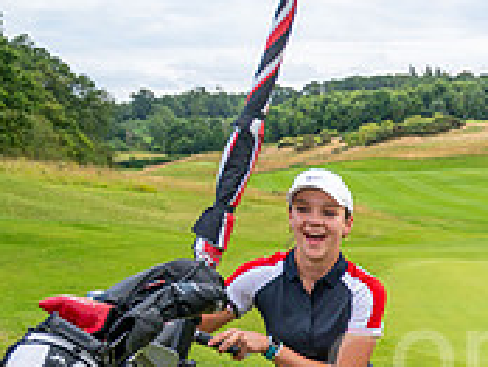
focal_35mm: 128
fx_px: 1807
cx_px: 696
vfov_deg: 11.2
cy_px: 535
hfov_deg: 14.5
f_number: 5
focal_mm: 40
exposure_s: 1/400
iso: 400
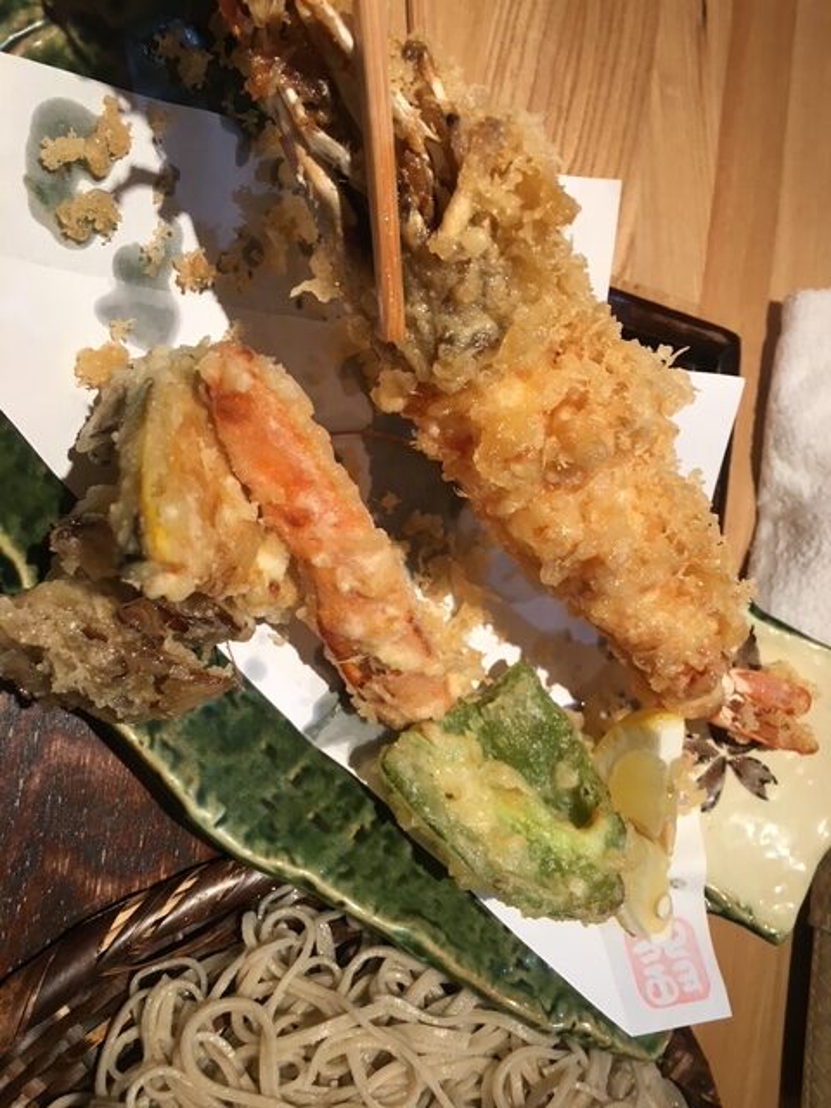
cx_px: 416
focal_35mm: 29
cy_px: 554
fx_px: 928
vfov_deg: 61.7
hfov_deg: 48.2
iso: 25
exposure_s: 1/40
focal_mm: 4.15
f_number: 2.2
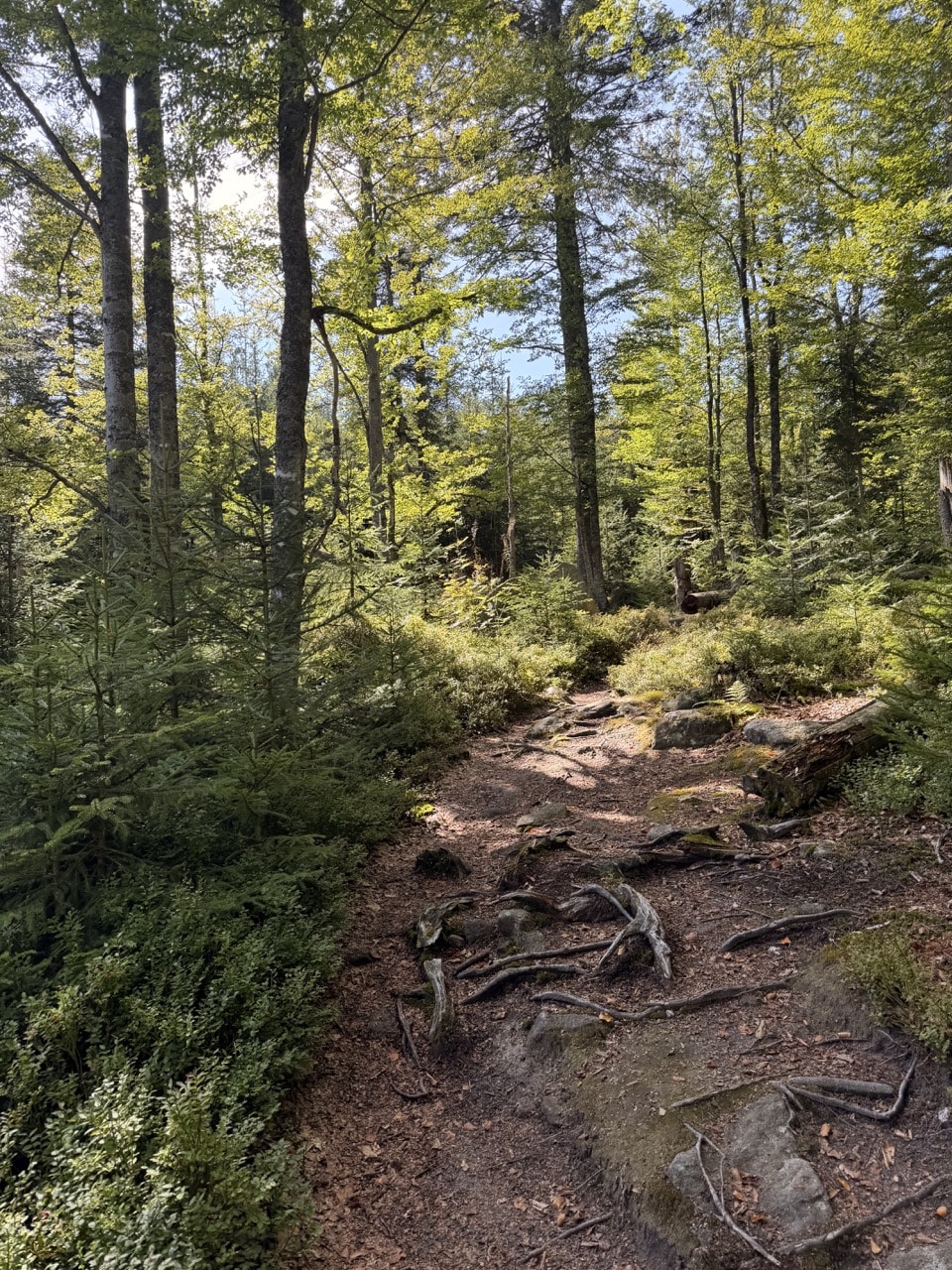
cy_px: 635
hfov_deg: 56.8
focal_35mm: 24
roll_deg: +2.6
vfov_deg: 71.6
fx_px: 880
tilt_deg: +1.8
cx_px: 476
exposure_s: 1/602
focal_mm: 6.76
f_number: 1.78
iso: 80
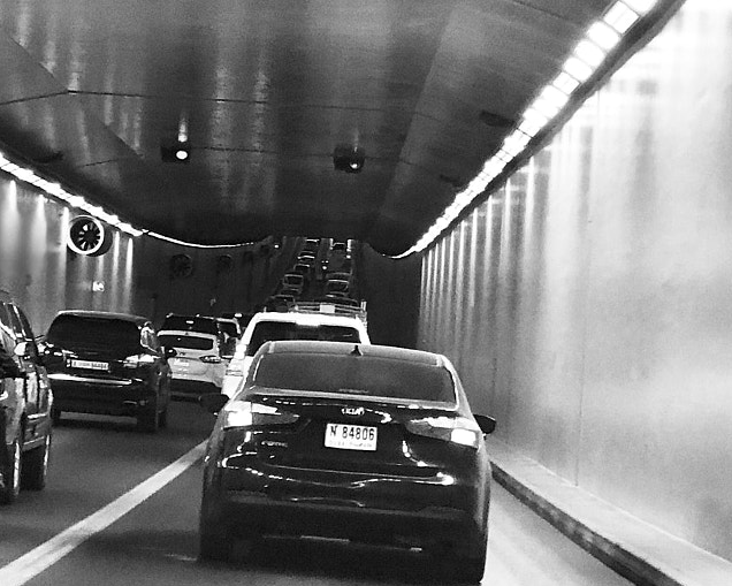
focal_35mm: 140
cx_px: 229
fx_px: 3033
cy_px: 212
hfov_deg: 13.7
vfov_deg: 11.0
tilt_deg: -3.1
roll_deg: -0.6
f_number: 2.8
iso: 50
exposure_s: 1/50
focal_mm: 6.6
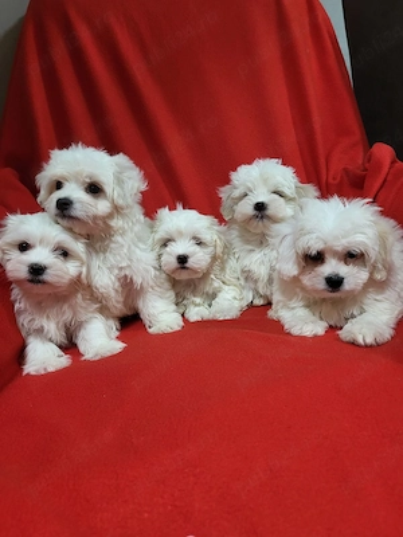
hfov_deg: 53.1
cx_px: 202
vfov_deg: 67.3
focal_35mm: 26
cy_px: 268
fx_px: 404
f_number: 1.8
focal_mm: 5.4
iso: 160
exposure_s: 1/50.3
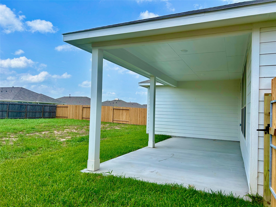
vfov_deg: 53.1
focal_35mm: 26
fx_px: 207
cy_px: 104
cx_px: 138
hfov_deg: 67.3
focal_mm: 5.7
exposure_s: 1/3968
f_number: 1.5
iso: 50
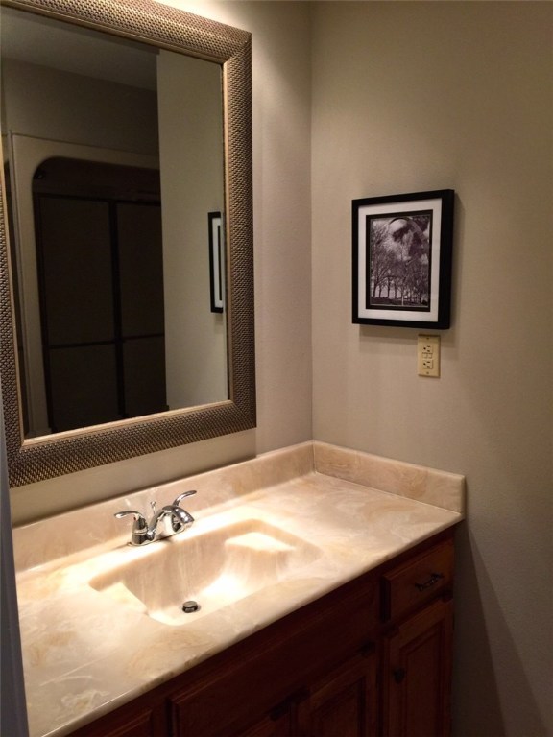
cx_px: 276
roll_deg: +0.8
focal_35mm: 29
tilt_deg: -8.4
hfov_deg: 48.2
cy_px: 368
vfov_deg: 61.7
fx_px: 618
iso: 40
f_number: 2.2
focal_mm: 4.15
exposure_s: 1/30
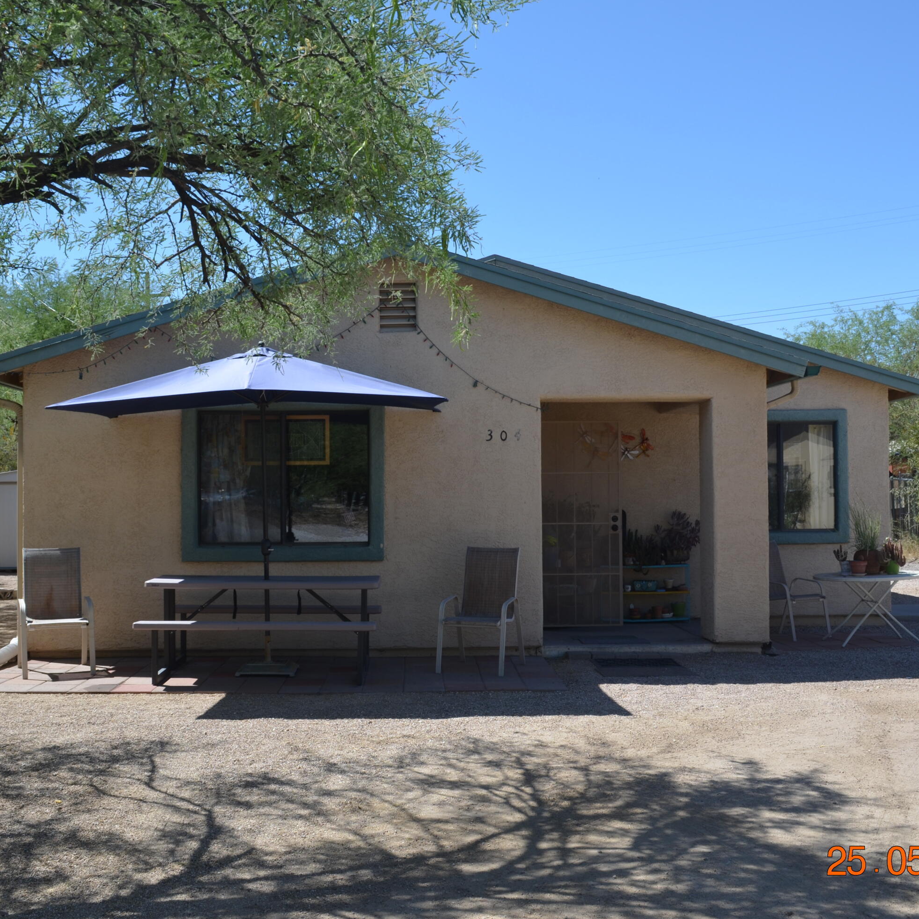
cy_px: 466
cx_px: 456
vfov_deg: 42.8
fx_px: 1171
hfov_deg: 42.8
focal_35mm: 39
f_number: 8
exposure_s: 1/250
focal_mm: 20
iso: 140
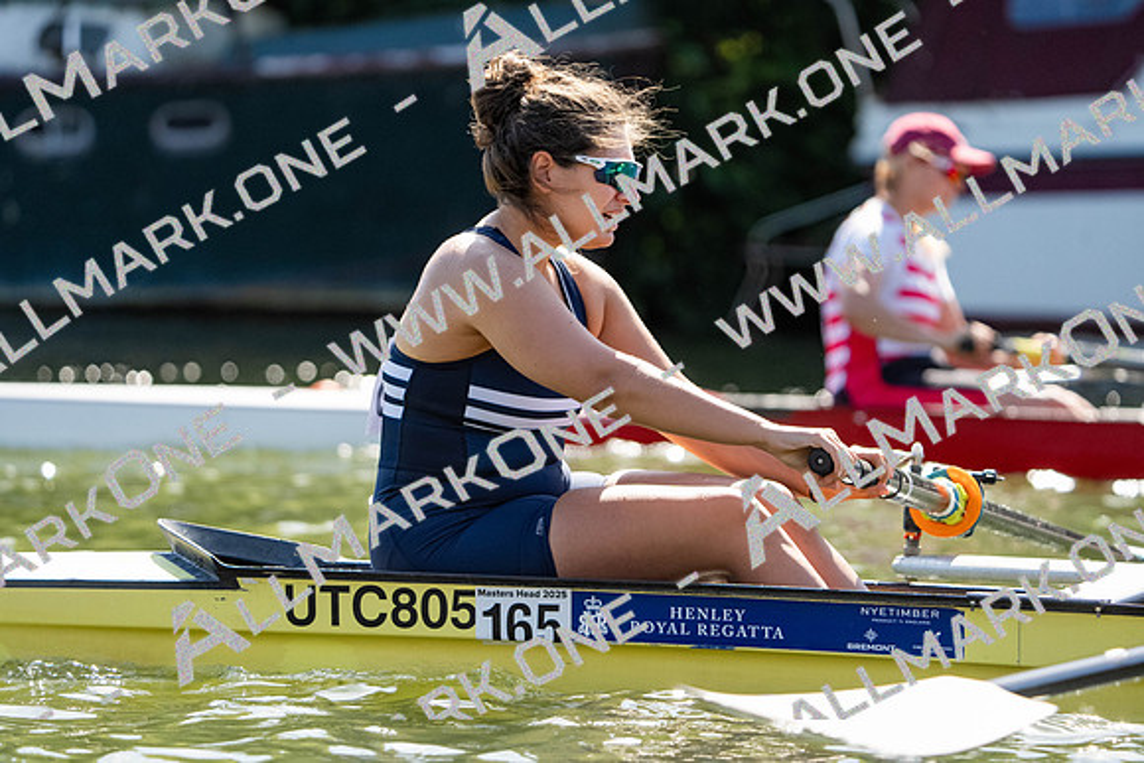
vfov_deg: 4.6
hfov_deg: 6.9
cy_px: 382
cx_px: 572
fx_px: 9472
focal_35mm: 298
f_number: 5.6
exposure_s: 1/2000
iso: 1250
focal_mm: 298
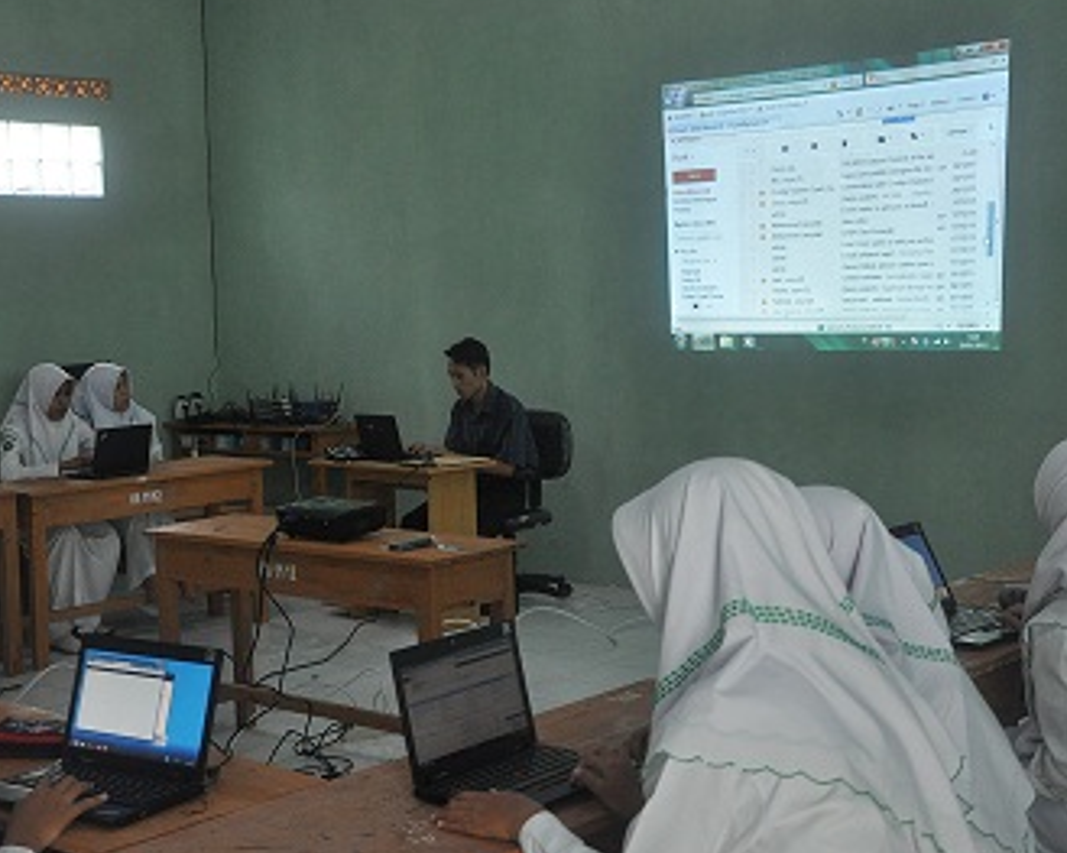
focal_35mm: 55
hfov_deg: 33.9
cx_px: 381
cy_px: 410
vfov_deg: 27.6
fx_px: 1736
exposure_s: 1/50
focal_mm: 30
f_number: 4.2
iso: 800
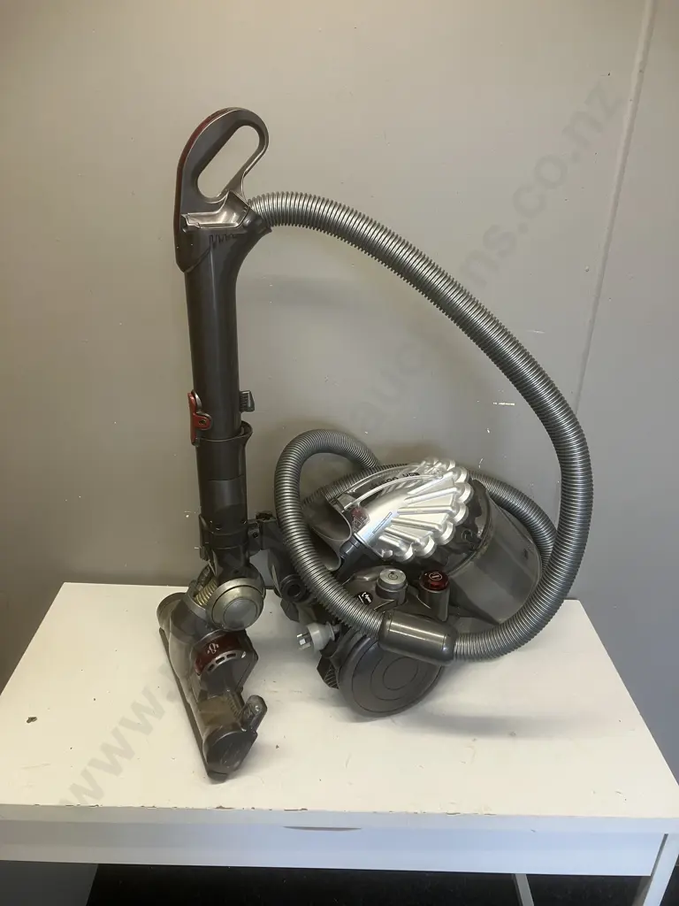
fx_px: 732
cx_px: 340
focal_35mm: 28
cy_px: 453
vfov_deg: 63.4
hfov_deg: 49.7
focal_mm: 3.99
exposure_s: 1/50
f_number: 1.8
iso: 50
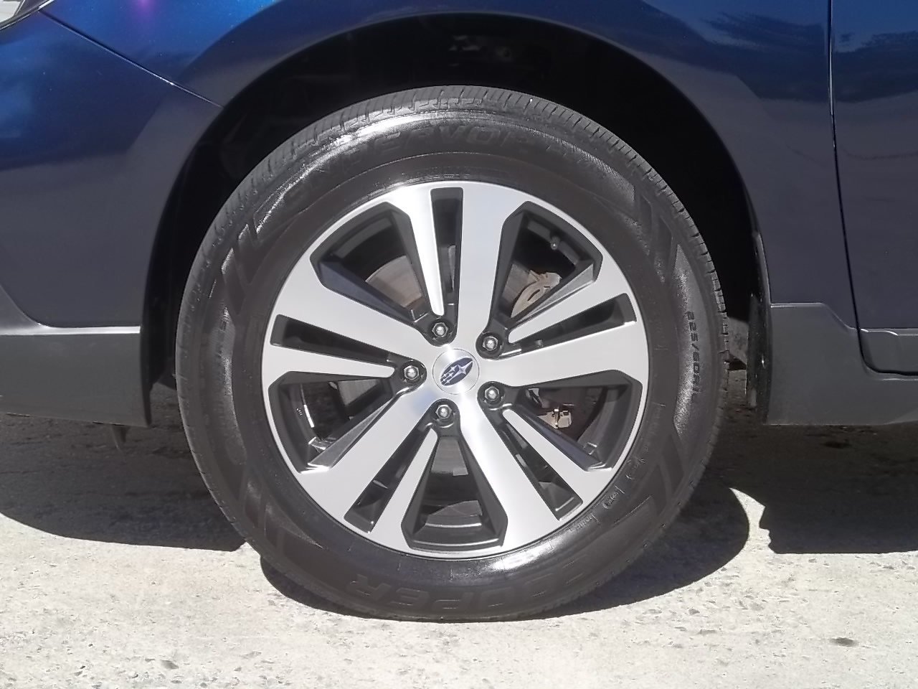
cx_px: 459
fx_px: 1883
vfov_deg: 20.7
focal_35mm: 71
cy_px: 344
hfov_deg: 27.4
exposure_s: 1/200
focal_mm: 12.67
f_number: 5.9
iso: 64
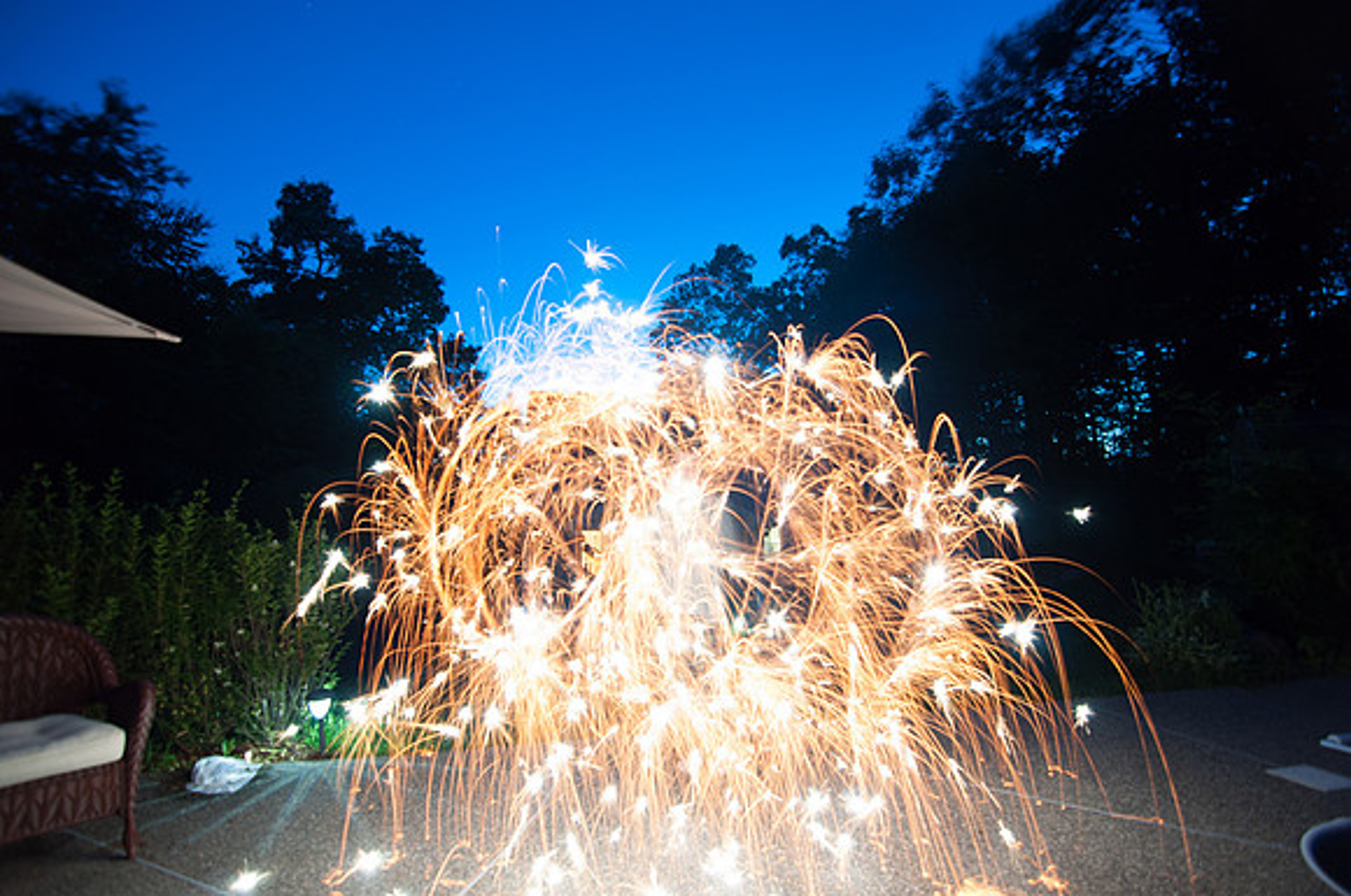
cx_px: 676
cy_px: 448
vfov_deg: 71.9
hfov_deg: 95.1
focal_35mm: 16
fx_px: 618
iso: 200
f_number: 2.8
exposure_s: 10
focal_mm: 11
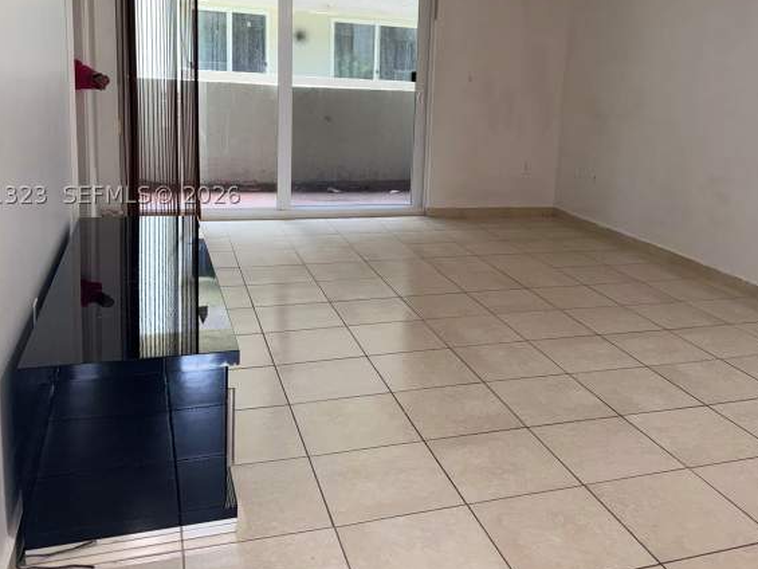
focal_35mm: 34
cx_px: 445
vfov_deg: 41.3
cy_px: 195
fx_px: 745
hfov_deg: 53.7
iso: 125
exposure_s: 1/120
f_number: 1.78
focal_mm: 6.76
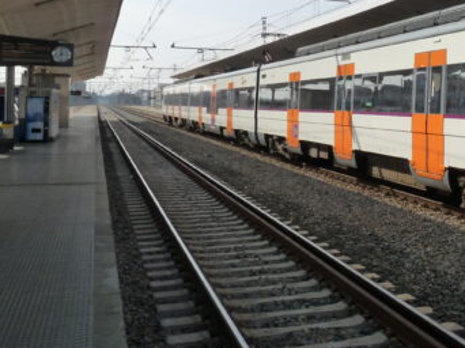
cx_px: 472
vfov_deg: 26.2
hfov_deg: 32.1
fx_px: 738
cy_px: 92
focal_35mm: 55
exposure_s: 1/400
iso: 160
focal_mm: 4.8
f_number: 6.3
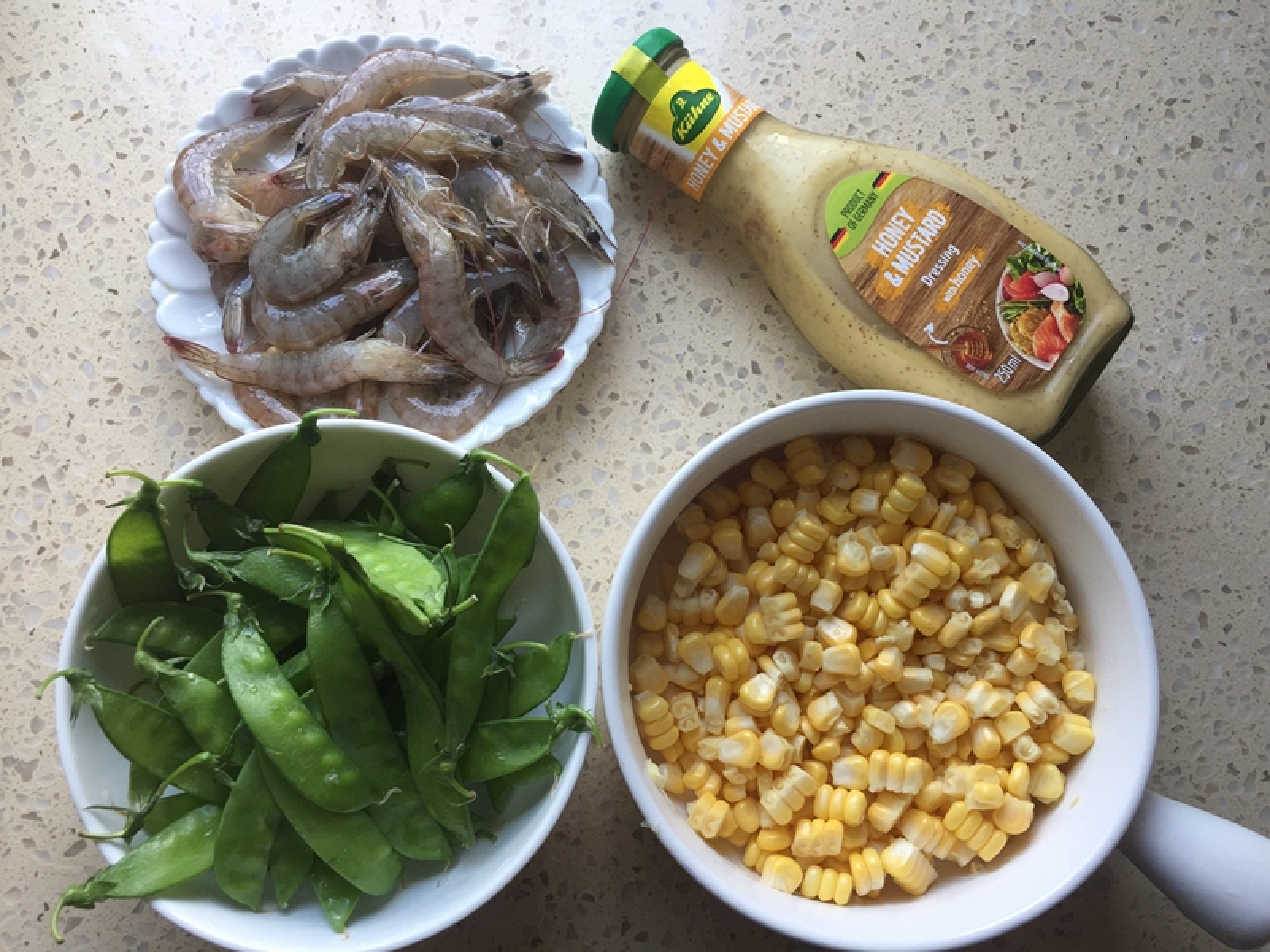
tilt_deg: -79.7
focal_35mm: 29
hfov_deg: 61.7
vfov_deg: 48.2
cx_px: 635
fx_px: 1064
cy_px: 476
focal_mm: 4.15
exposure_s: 1/100
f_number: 2.2
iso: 40
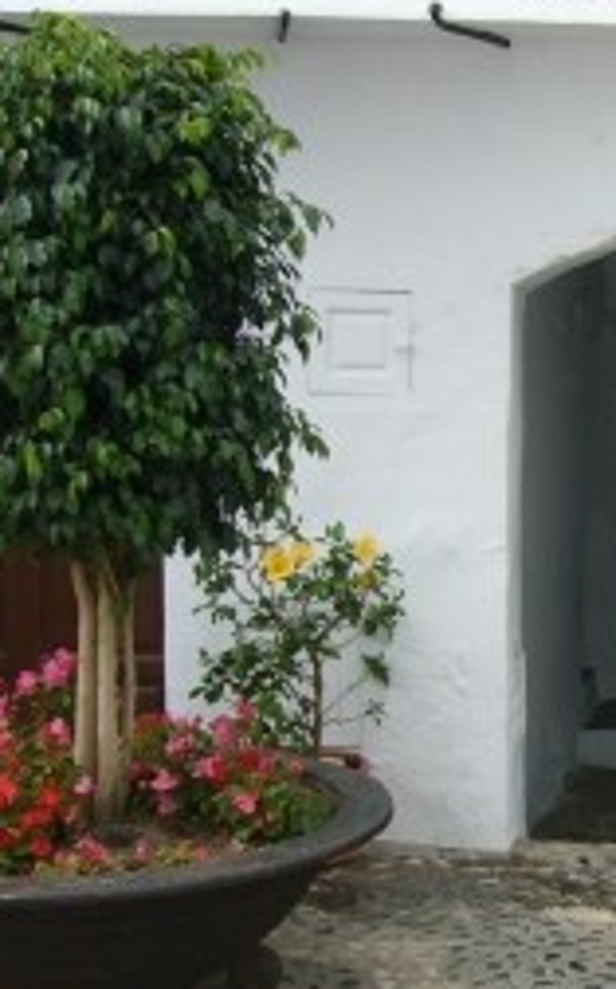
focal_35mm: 66
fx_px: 1777
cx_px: 824
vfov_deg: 31.1
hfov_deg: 18.2
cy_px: 451
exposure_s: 1/100
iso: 80
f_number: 5.6
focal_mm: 5.8
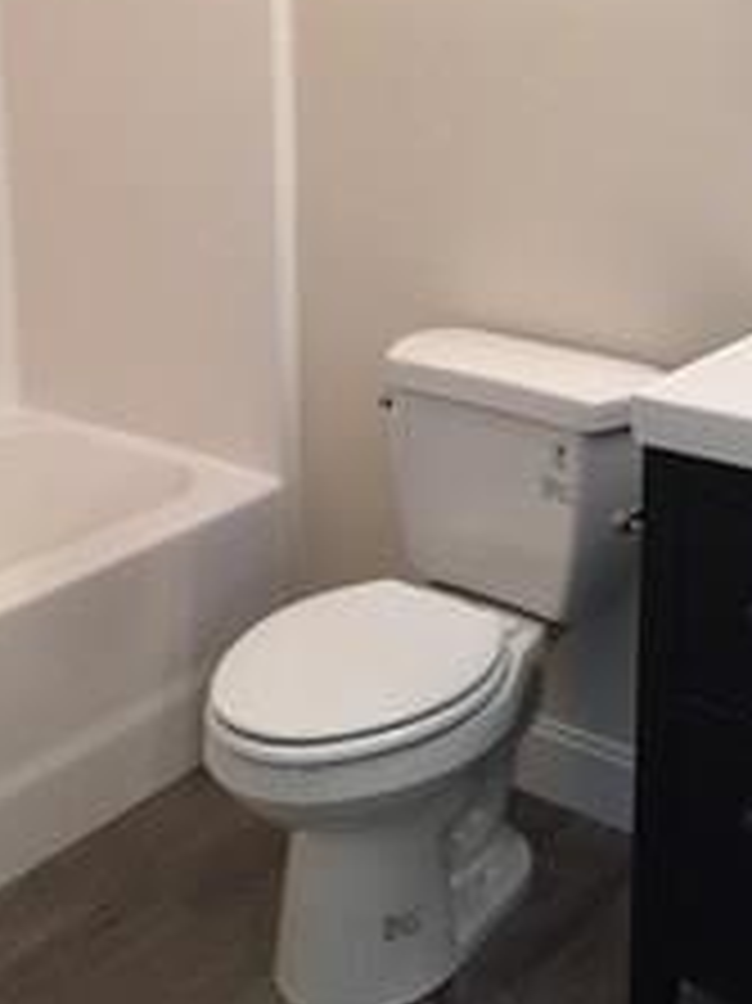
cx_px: 414
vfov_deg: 37.0
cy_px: 221
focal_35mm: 50
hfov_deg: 29.1
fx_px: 1450
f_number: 2.2
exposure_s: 1/30
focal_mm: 4.15
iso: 50
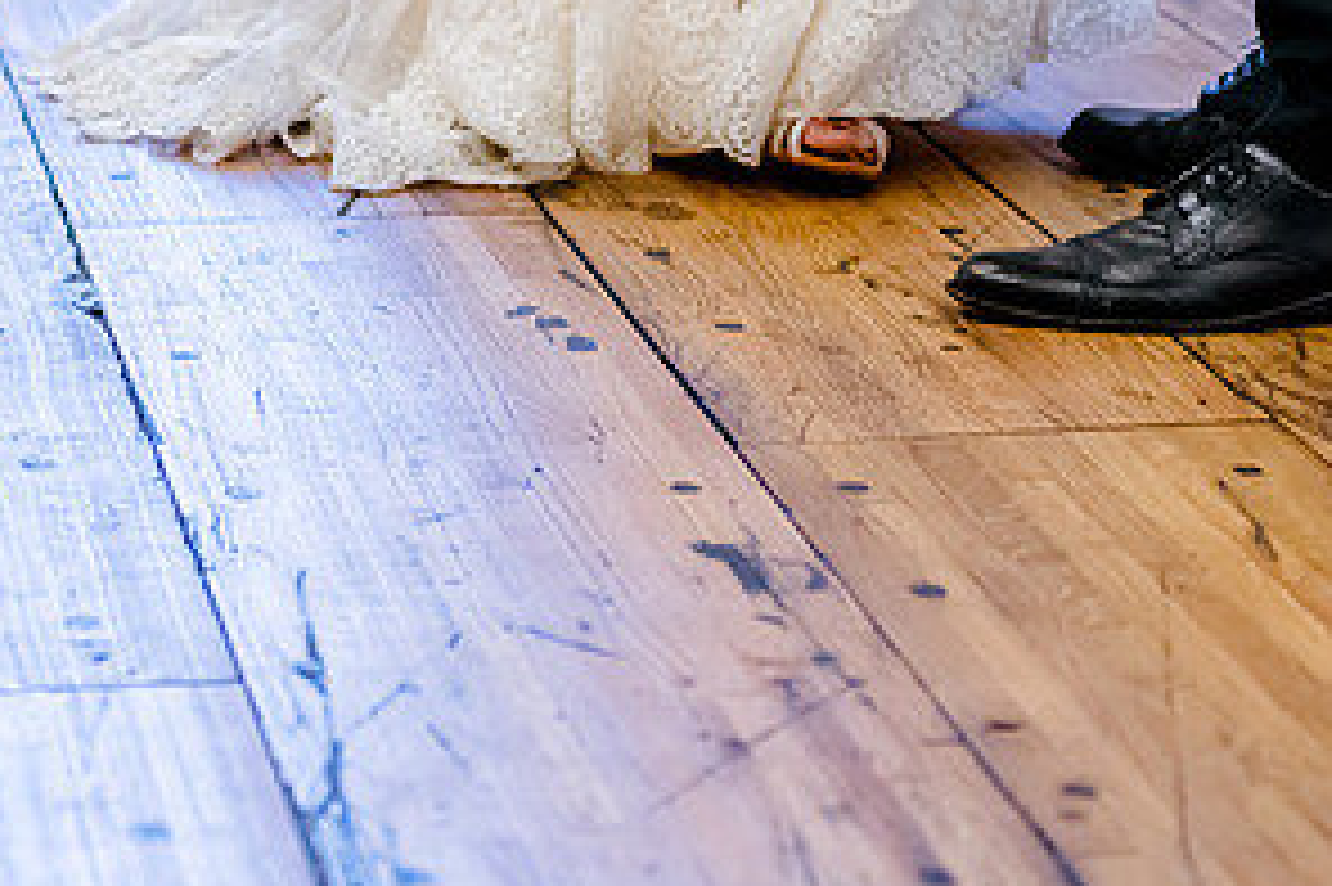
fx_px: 5399
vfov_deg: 9.4
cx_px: 789
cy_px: 292
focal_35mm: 146
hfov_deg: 14.1
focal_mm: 70
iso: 3200
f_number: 3.2
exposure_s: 1/640
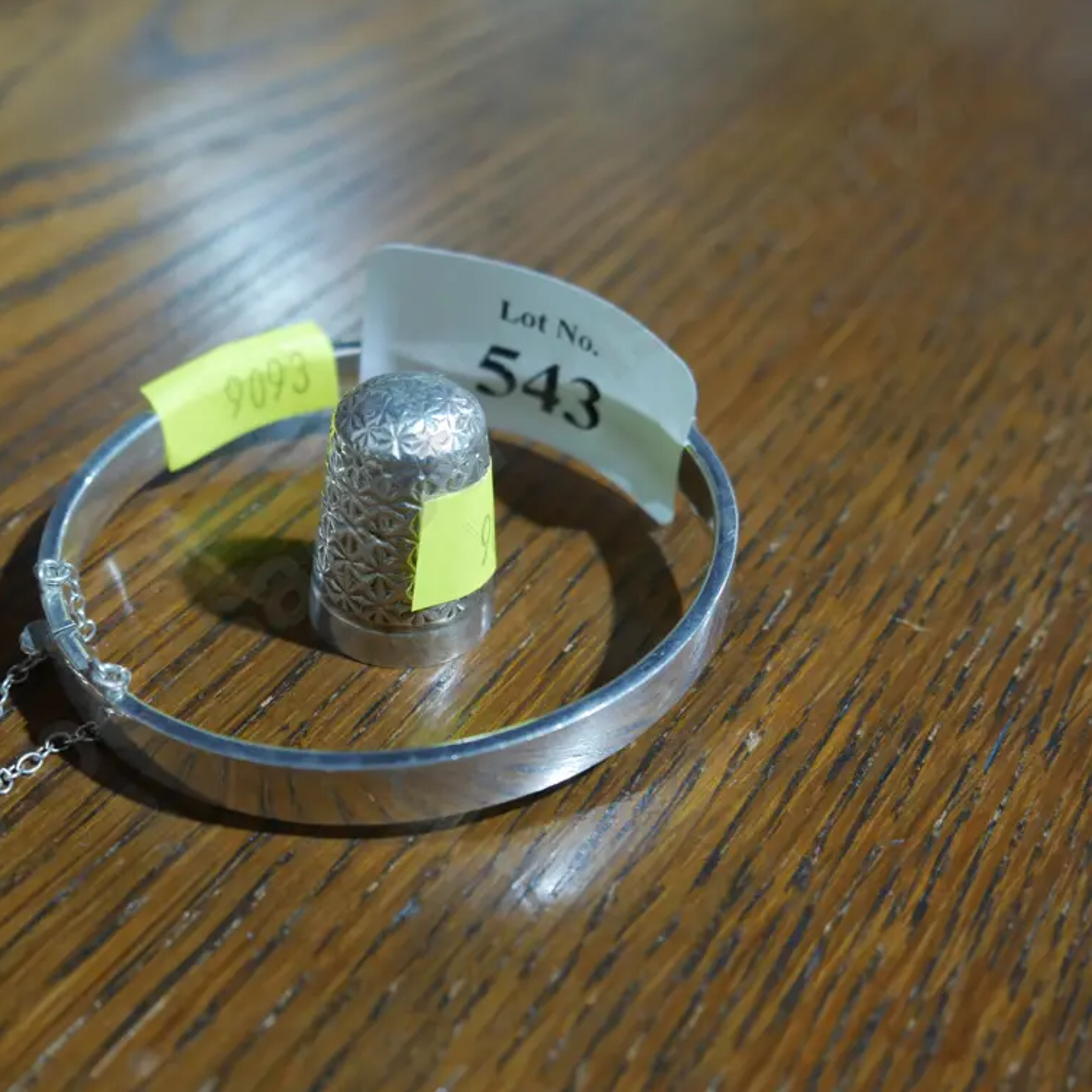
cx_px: 353
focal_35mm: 48
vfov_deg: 35.4
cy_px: 537
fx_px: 1713
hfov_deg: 35.0
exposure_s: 1/60
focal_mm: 20
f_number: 4.5
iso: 800
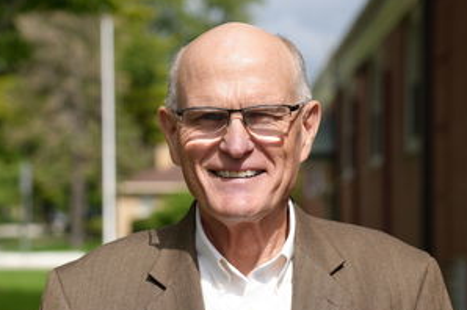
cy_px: 218
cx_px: 255
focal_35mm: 126
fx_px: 1633
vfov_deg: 10.8
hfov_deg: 16.3
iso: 100
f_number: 4.5
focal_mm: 75
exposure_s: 1/1000
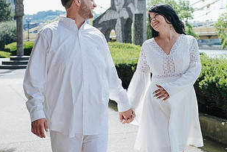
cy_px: 63
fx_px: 422
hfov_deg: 30.1
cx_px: 115
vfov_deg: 20.3
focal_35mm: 67
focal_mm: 35
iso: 100
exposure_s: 1/1000
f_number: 3.2
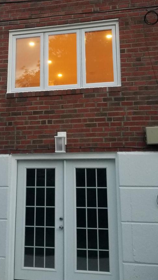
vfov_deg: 40.4
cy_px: 78
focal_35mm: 50
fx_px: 373
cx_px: 52
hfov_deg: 23.8
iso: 160
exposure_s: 1/30
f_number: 1.7
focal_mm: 4.3
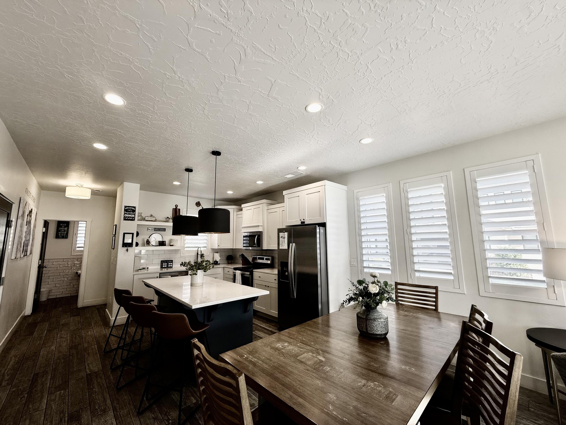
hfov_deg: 102.1
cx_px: 283
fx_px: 229
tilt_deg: +8.2
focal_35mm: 14
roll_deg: +0.0
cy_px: 212
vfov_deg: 85.7
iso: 80
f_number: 2.2
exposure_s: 1/120
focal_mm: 2.22
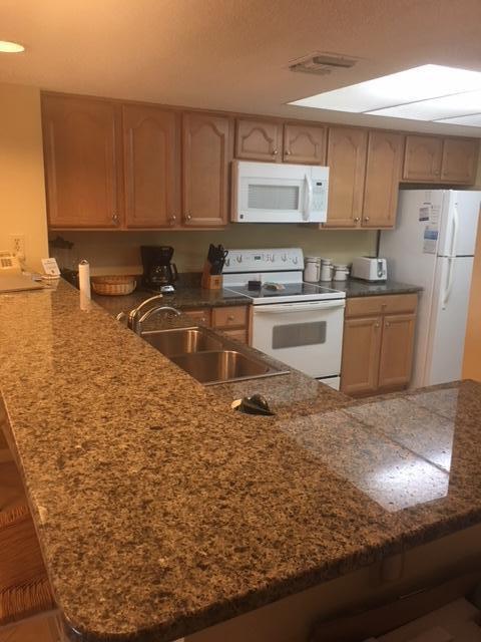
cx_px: 240
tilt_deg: -9.7
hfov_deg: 48.2
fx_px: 537
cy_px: 321
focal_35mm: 29
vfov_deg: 61.7
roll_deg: -0.7
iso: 64
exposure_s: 1/15
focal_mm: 4.15
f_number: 2.2
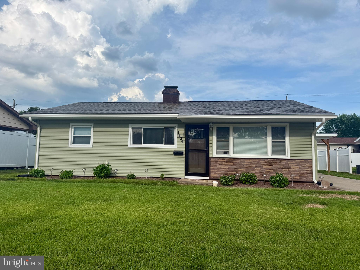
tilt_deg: +5.8
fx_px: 250
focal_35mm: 24
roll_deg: -1.2
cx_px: 180
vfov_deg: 56.8
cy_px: 135
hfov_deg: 71.6
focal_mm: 6.76
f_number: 1.78
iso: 80
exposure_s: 1/4975
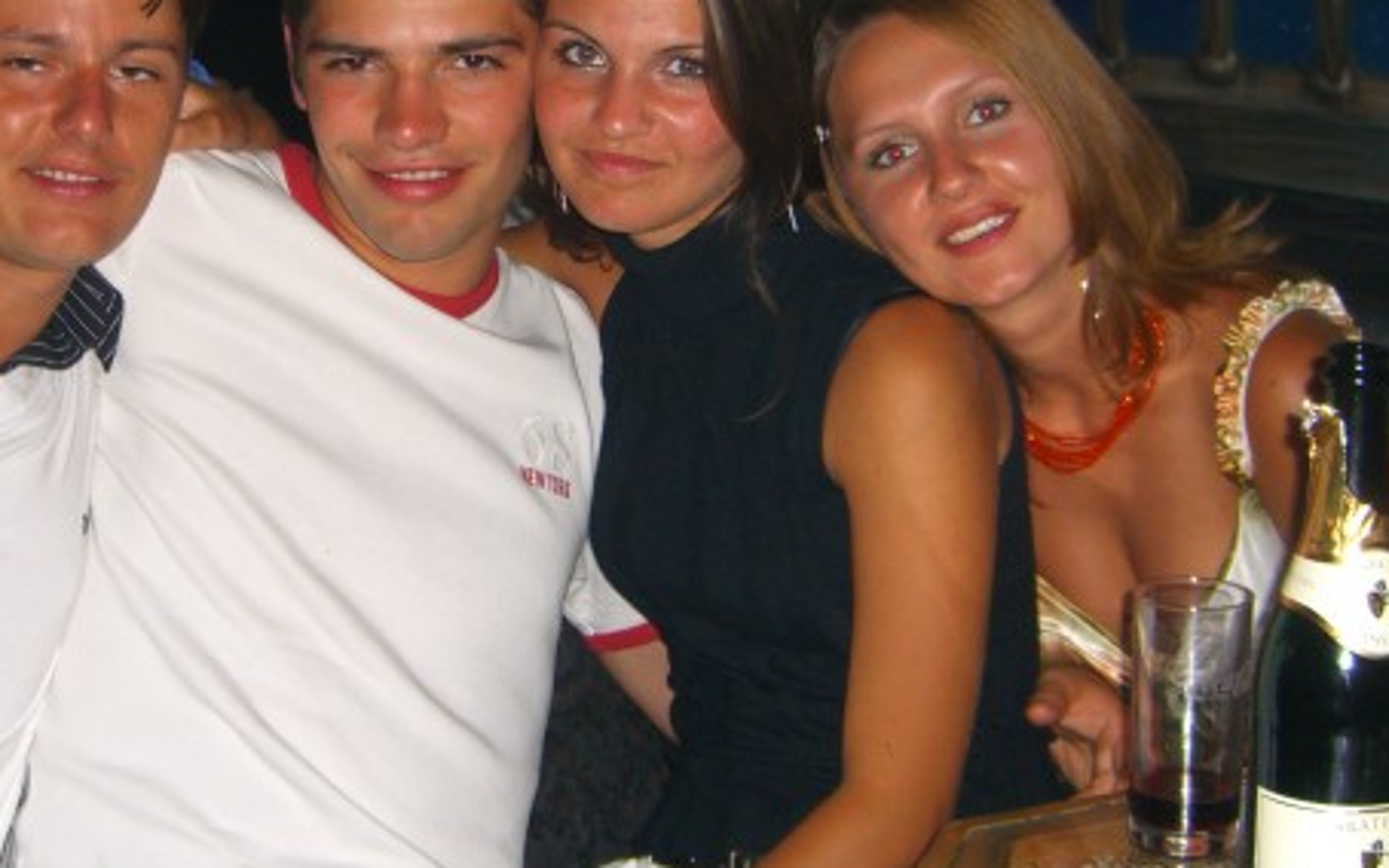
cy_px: 330
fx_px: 2688
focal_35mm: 71
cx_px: 477
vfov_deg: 18.3
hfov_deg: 28.8
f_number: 2.8
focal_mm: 7.9
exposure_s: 1/60
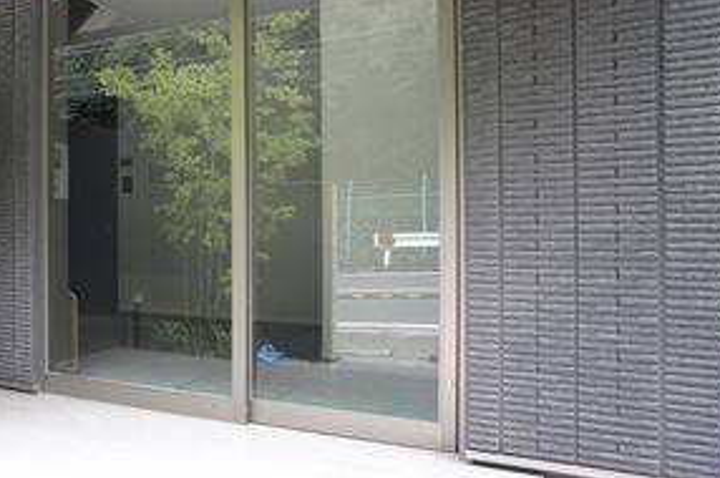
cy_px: 235
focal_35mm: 42
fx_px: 839
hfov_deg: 44.0
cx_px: 136
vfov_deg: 31.8
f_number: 2.8
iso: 800
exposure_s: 1/60
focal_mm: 16
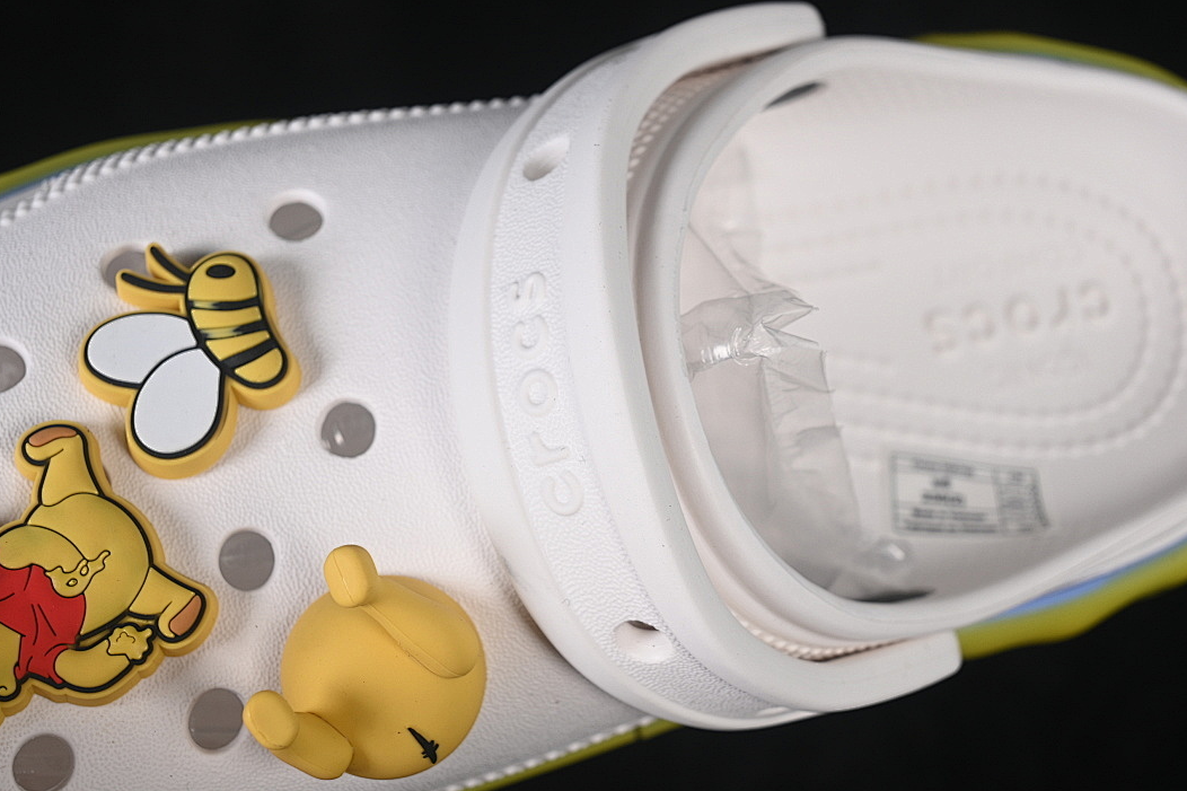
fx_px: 2538
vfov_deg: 17.7
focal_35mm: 77
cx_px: 597
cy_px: 395
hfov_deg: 26.3
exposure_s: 1/80
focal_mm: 50
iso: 160
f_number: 7.1
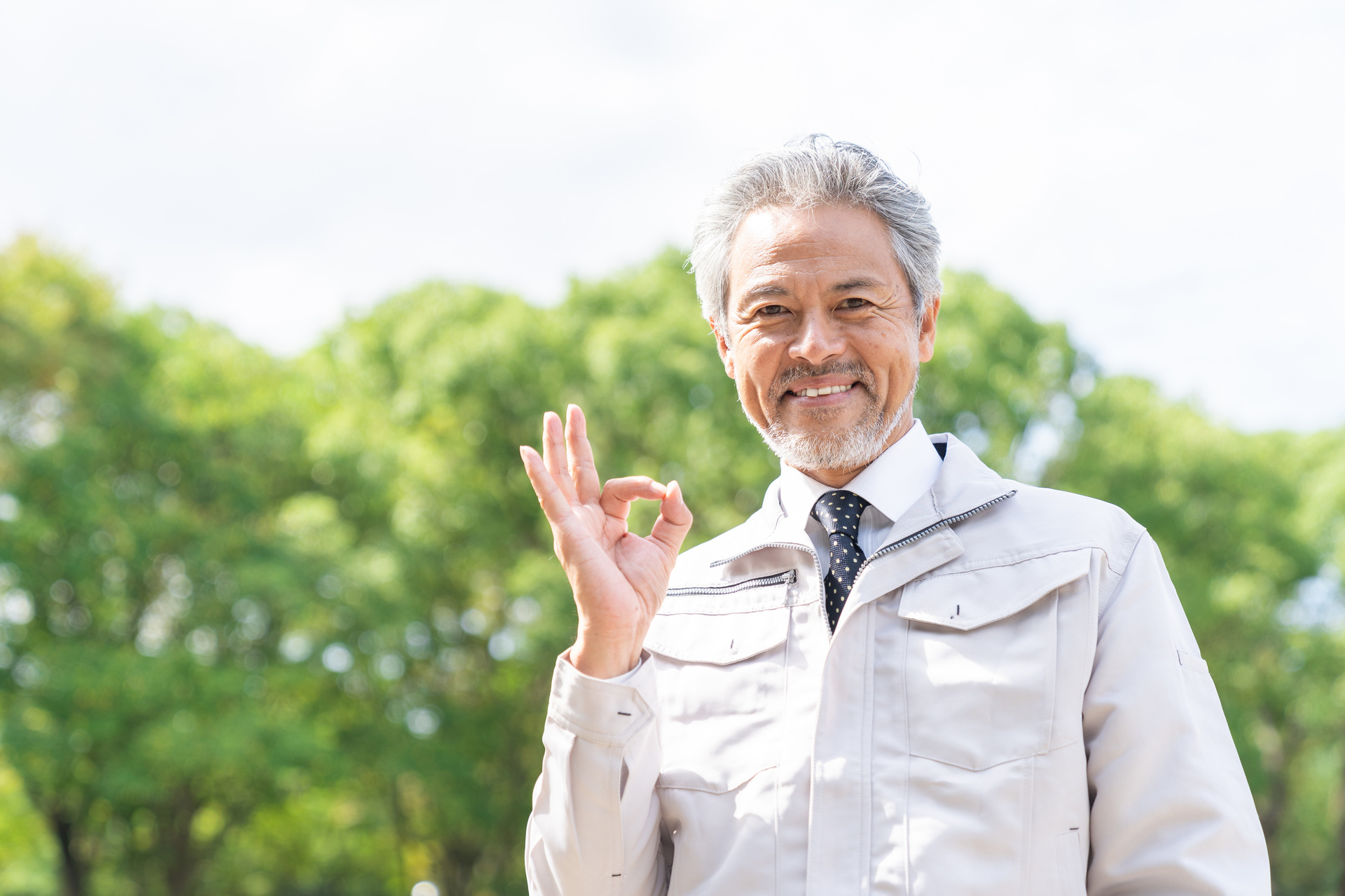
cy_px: 448
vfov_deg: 21.2
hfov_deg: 31.4
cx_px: 672
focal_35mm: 64
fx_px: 2391
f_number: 2.8
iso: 100
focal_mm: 64
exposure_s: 1/640
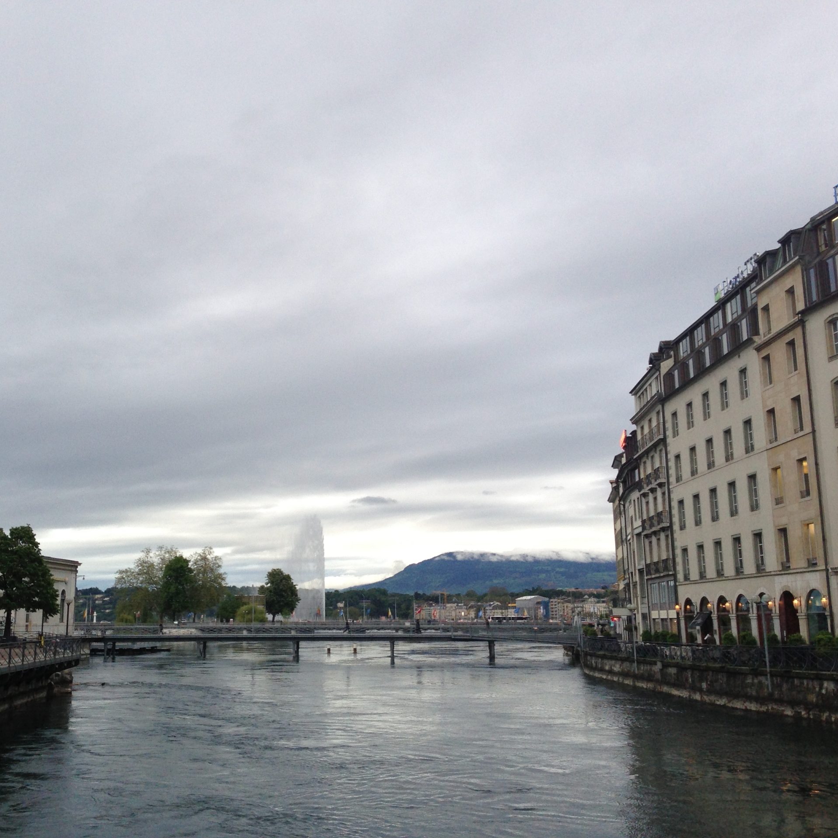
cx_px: 315
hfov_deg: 42.5
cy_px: 419
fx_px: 1068
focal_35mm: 39
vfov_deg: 42.8
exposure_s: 1/120
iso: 80
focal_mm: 4.13
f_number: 2.4
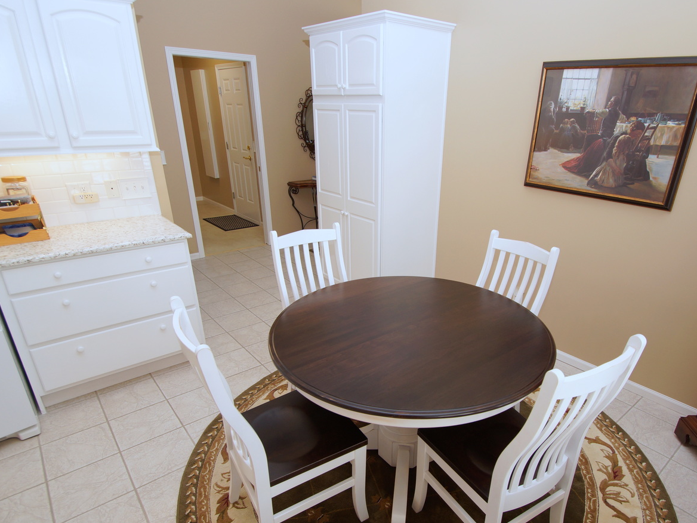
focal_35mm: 20
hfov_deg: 81.4
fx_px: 403
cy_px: 309
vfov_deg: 65.5
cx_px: 390
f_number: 4
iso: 160
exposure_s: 1/60
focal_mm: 10
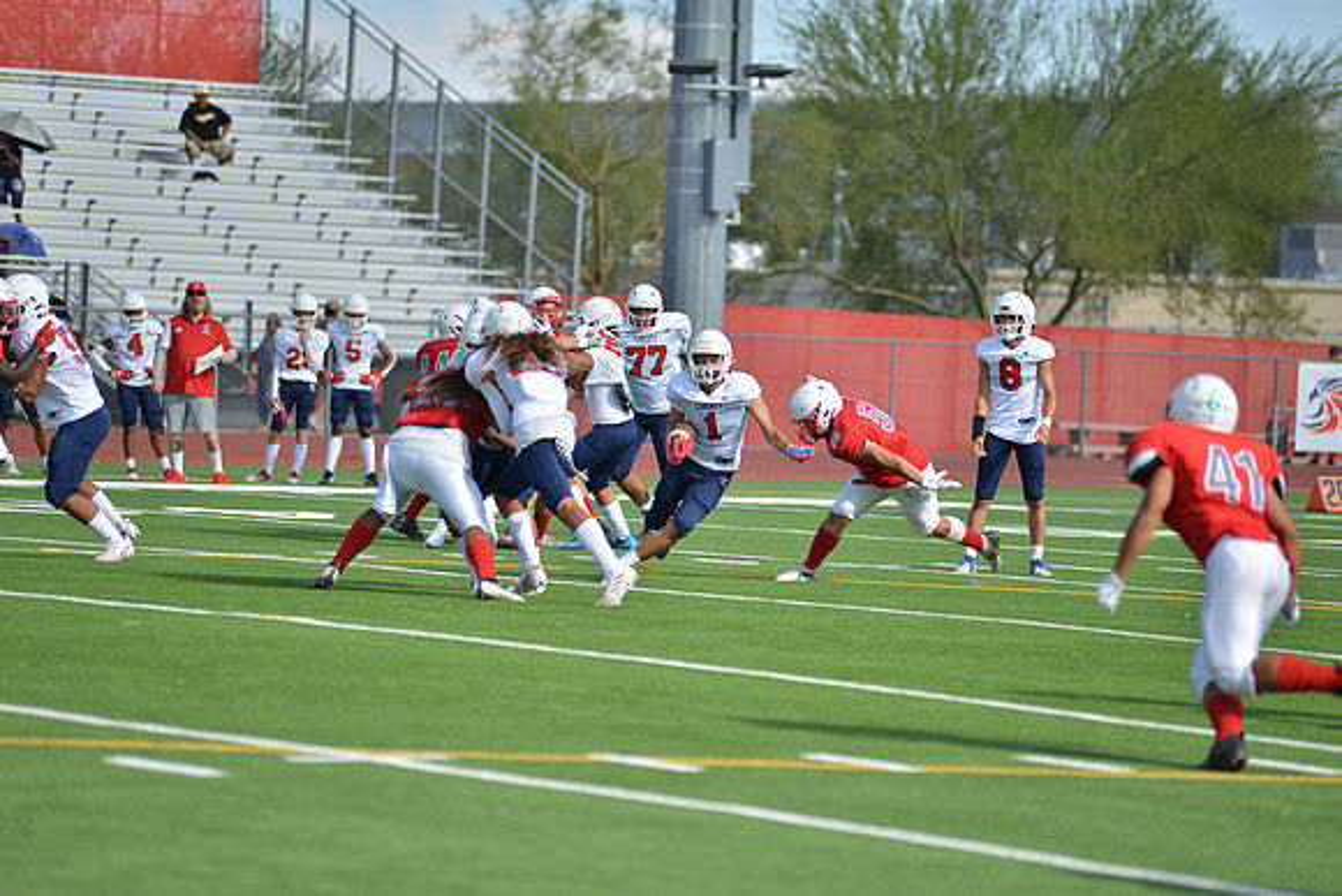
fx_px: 7457
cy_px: 448
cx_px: 671
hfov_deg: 10.3
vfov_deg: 6.9
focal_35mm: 200
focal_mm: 200
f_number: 2.8
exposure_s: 1/1600
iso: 110
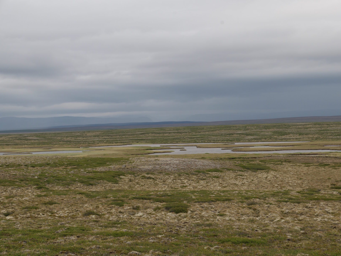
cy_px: 128
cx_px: 170
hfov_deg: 26.0
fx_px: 739
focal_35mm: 75
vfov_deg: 19.6
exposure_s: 1/125
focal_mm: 34
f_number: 9
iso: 100
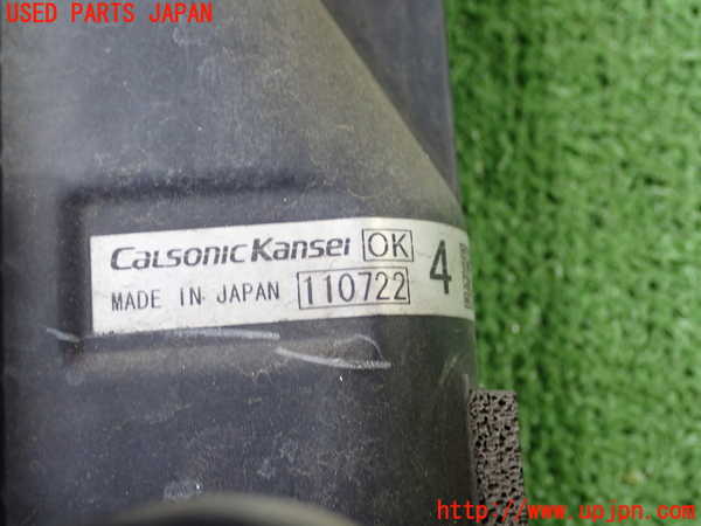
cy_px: 263
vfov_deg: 29.7
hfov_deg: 38.9
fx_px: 992
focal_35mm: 49
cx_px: 350
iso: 500
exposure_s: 1/50
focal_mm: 8.99
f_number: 3.2
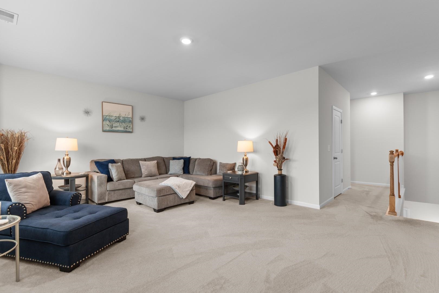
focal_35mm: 16
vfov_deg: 73.7
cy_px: 146
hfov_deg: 96.7
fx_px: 195
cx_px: 220
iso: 100
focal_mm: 11
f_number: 4.8
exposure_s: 1/2
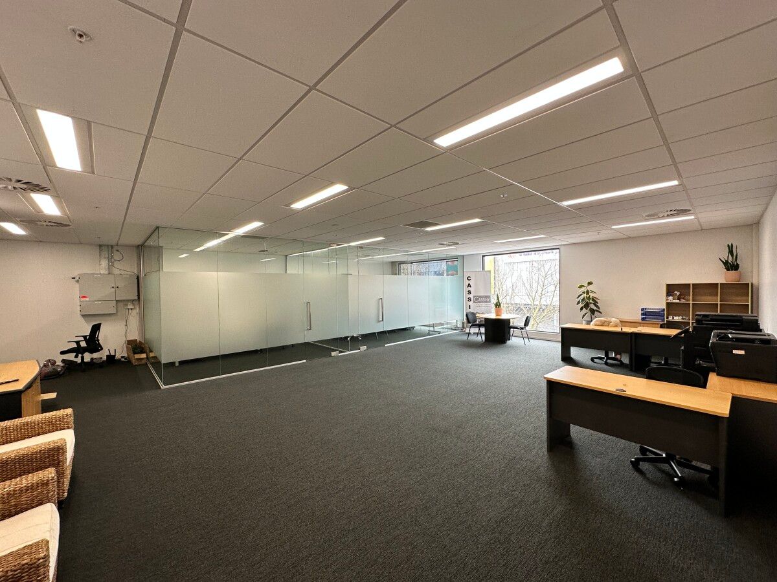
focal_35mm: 14
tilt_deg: -0.2
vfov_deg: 85.7
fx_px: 314
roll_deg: +1.2
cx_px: 388
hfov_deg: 102.1
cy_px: 291
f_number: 2.2
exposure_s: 1/100
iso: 80
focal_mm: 2.22
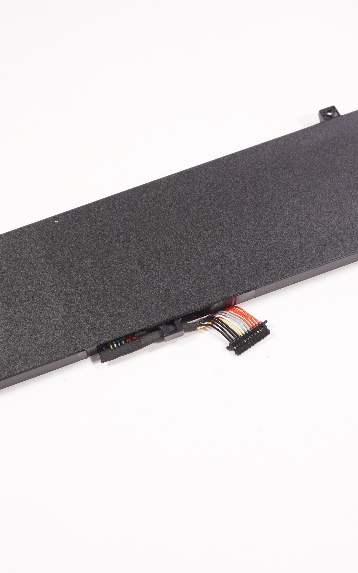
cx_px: 78
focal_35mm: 49
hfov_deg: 26.0
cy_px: 284
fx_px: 762
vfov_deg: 41.2
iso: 640
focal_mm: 21
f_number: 5.6
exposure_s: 1/160
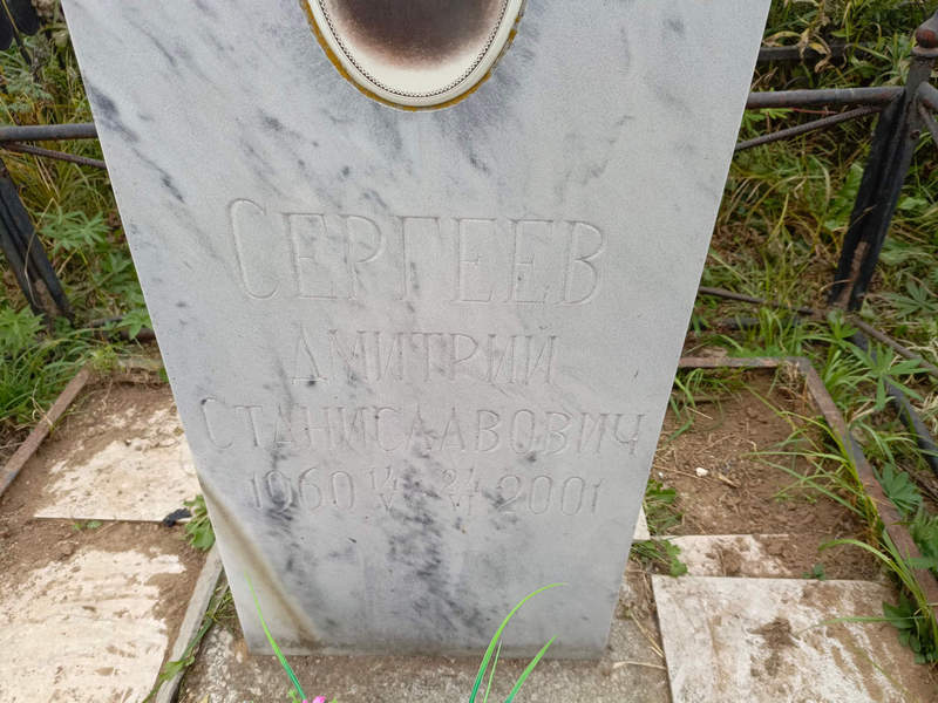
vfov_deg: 54.9
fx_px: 677
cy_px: 352
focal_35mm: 25
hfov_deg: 69.4
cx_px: 469
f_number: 1.69
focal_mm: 4.76
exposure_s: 1/111
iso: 110
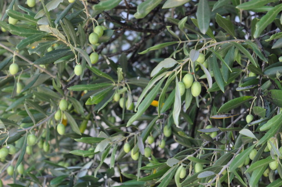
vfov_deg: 18.1
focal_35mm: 75
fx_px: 586
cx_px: 141
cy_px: 94
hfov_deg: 27.0
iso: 360
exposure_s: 1/125
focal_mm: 50
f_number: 5.6
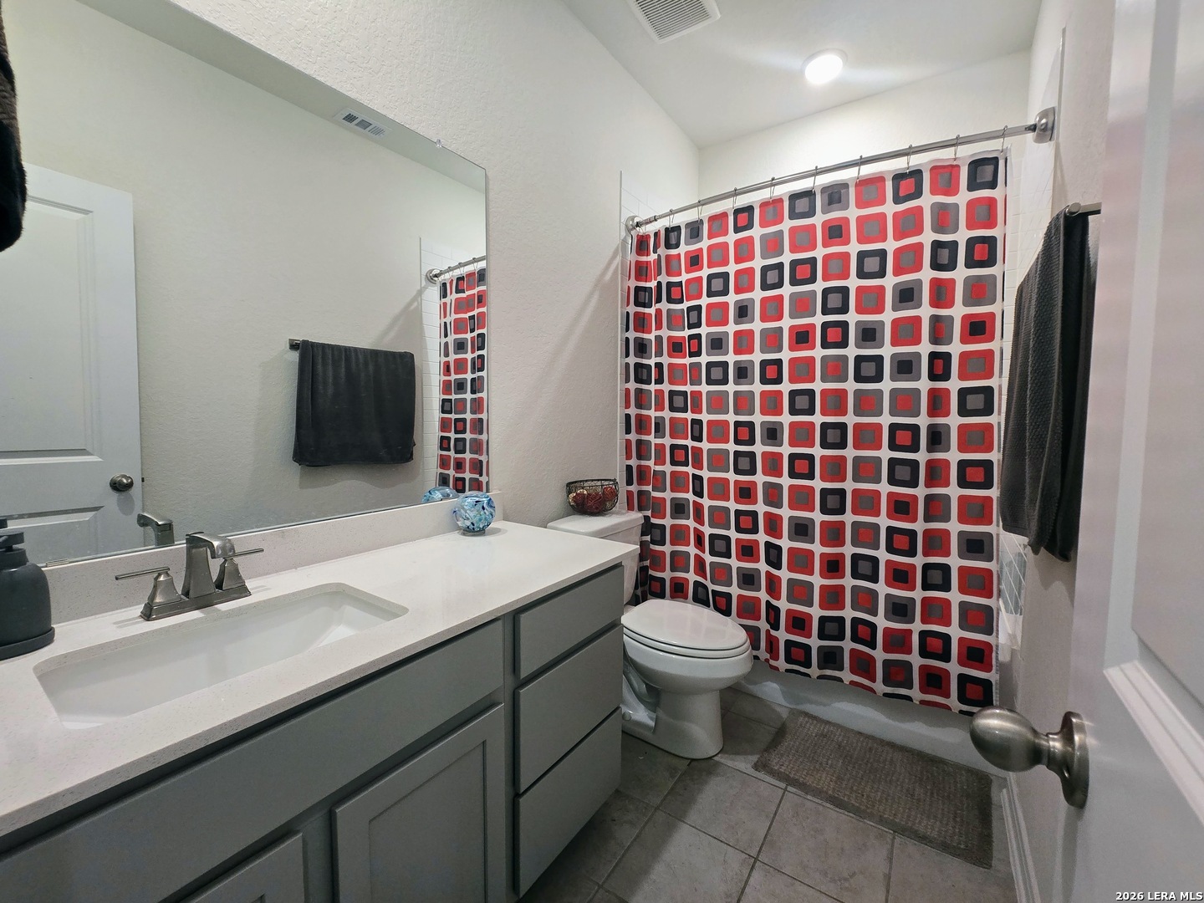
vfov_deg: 89.9
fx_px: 452
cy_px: 452
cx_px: 602
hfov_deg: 106.2
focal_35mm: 13
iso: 160
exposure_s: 1/60
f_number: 2.2
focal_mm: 2.2
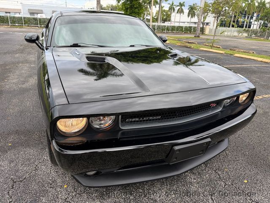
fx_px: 187
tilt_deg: -21.1
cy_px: 102
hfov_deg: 71.6
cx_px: 135
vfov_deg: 56.8
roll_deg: -2.9
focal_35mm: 24
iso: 80
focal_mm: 6.76
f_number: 1.78
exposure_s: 1/849
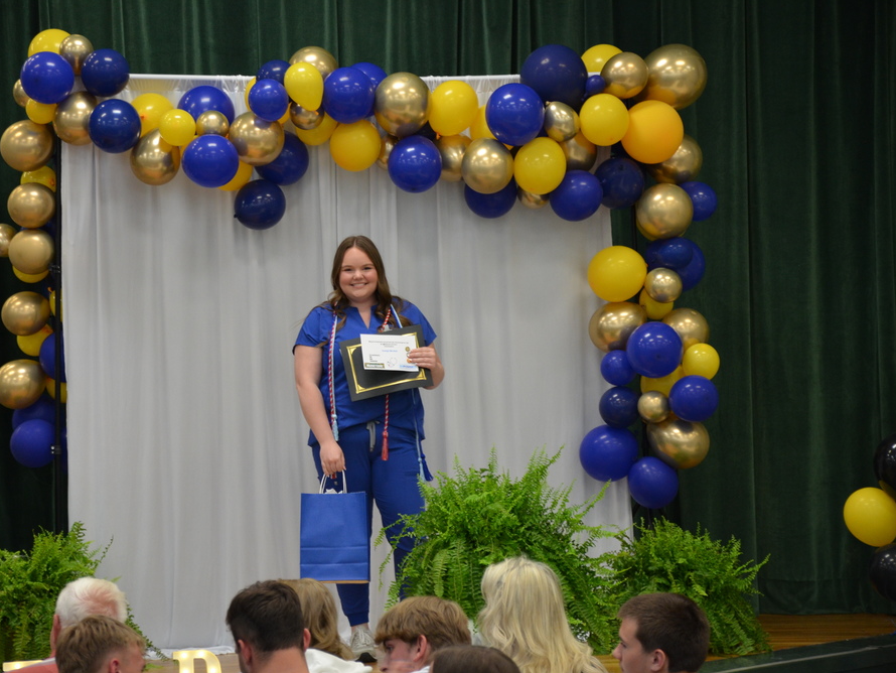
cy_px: 332
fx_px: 3858
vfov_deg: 10.0
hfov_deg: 13.2
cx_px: 395
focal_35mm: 149
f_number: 5.3
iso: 1000
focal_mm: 90
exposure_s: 1/30
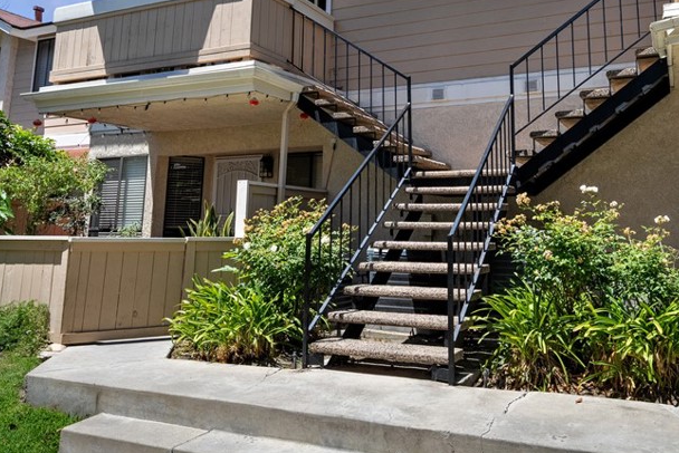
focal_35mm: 32
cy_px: 115
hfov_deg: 58.1
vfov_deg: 40.1
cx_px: 413
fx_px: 604
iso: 640
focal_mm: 19
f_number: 8
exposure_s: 1/1250
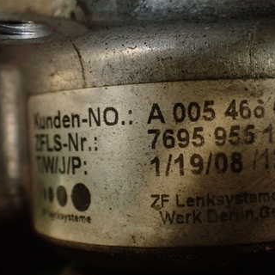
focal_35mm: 53
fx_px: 476
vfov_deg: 32.2
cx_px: 164
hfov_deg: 32.1
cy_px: 151
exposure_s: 1/30
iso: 800
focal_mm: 5.79
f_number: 2.4
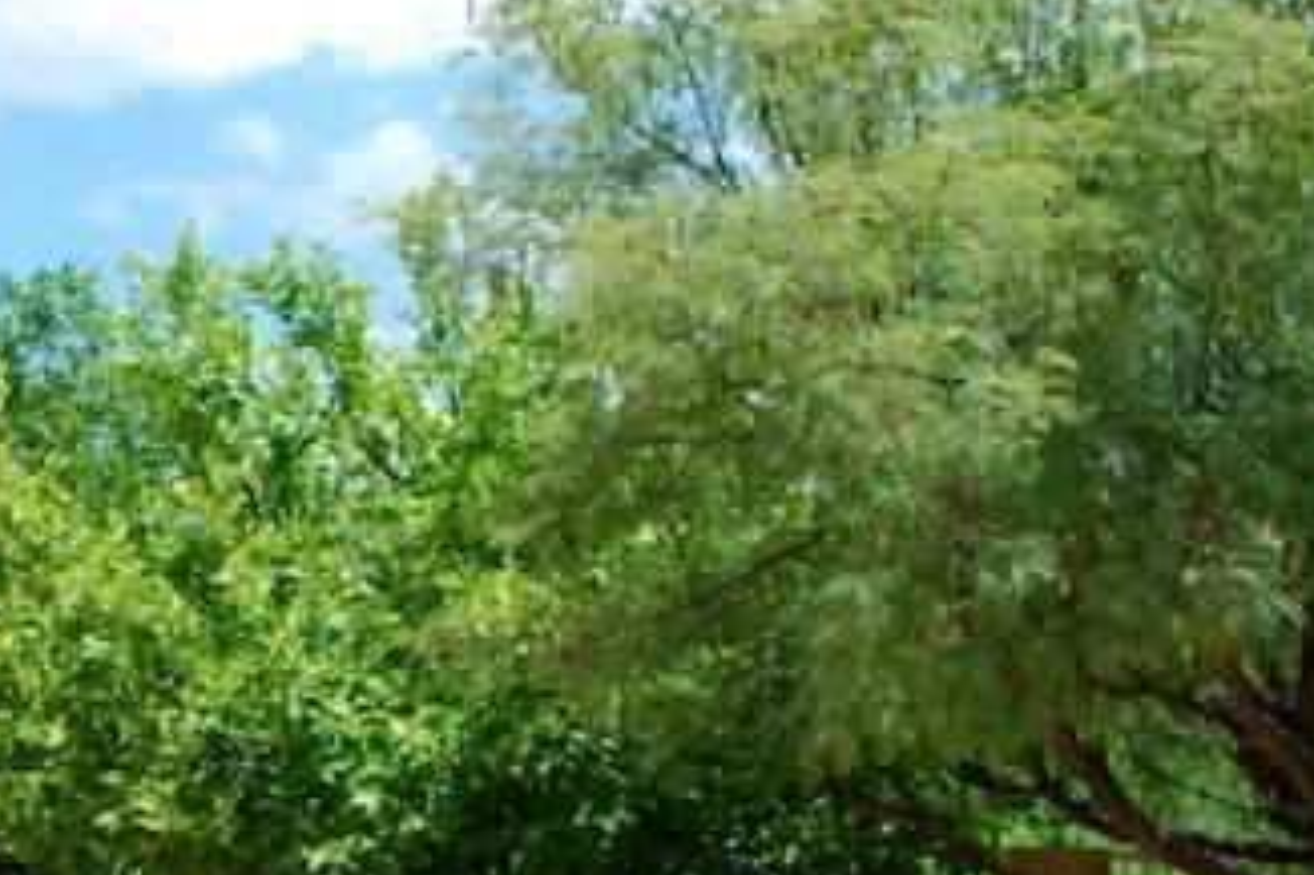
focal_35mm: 85
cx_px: -117
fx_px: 3101
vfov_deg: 15.7
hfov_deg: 22.6
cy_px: 889
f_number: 7.1
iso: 100
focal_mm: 18
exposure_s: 1/200
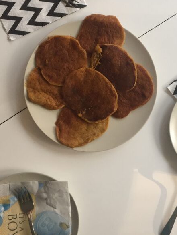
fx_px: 286
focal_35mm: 42
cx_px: 116
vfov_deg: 44.0
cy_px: 76
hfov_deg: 34.1
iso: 50
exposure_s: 1/33
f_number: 2.2
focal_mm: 4.15
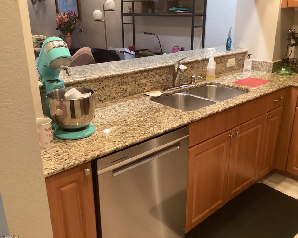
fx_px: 291
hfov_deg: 54.2
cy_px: 118
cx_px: 157
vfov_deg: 44.5
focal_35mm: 33
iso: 320
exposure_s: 1/60
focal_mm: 3.3
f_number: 2.4
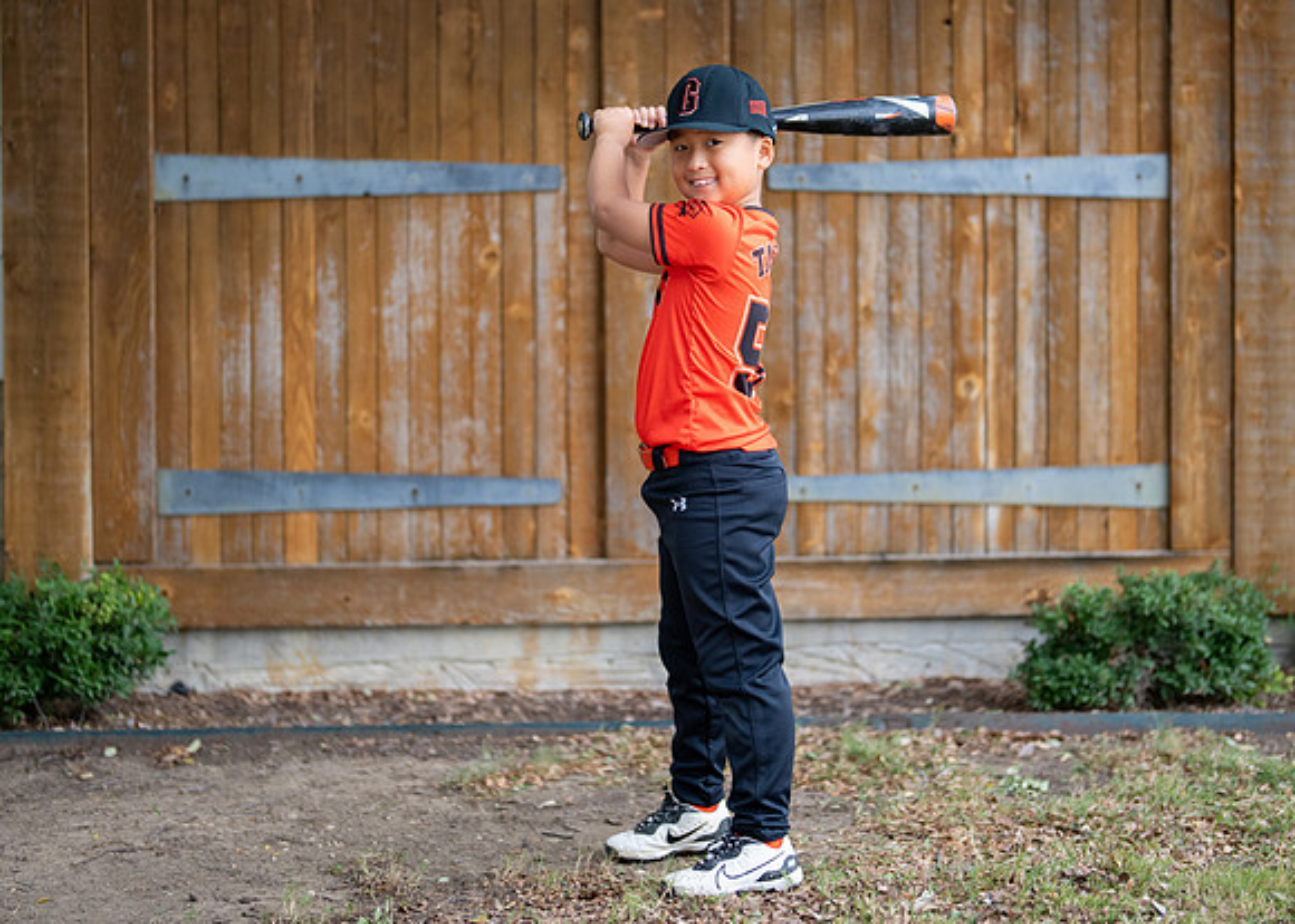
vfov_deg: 20.6
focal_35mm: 69
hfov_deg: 28.6
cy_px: 373
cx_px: 696
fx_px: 2539
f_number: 1.2
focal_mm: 50
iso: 500
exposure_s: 1/800
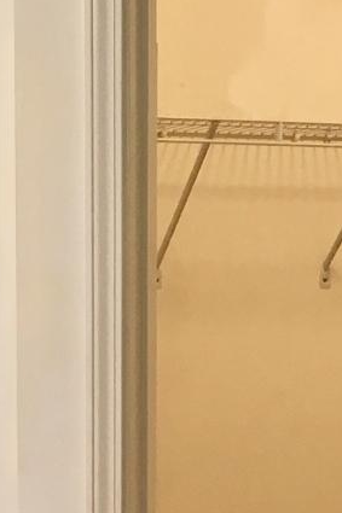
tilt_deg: -10.4
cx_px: 100
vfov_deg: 13.7
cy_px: 736
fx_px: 2025
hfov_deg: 9.6
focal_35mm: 142
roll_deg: +0.5
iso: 25
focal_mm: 4.15
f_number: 2.2
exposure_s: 1/30
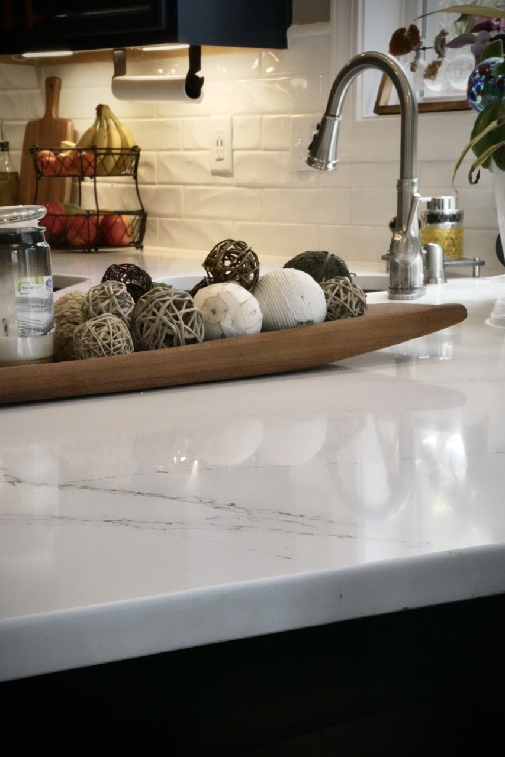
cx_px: 252
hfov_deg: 18.2
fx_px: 1578
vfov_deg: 27.0
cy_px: 378
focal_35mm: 75
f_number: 22
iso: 8000
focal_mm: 50
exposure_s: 1/125
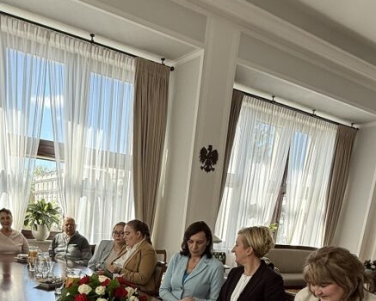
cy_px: 306
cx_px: 137
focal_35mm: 32
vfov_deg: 39.9
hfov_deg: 54.9
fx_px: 356
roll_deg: -6.2
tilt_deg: -12.1
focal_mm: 2.22
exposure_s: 1/254
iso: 64
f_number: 2.2
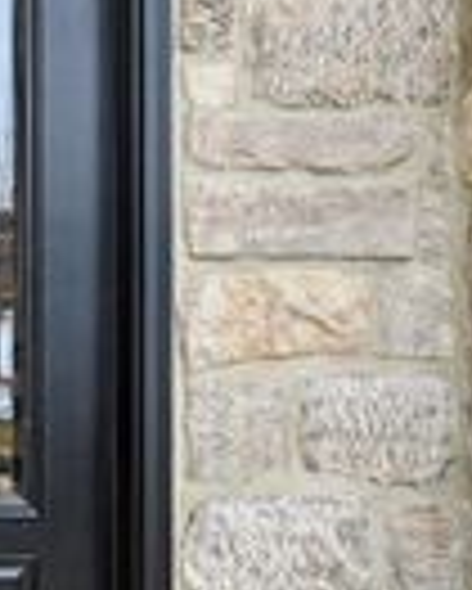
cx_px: -153
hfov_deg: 25.7
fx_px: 872
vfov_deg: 37.3
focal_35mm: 50
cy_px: 272
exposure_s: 1/125
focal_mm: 14
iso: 400
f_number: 8
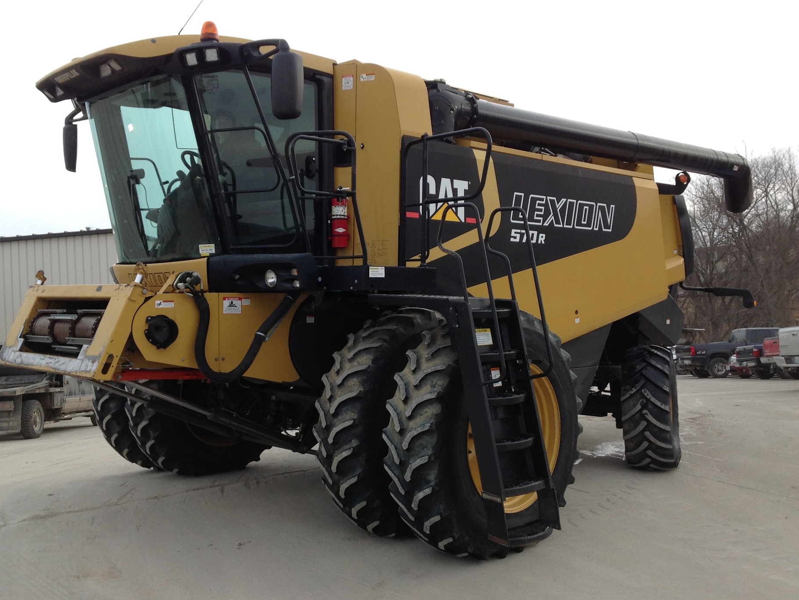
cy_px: 310
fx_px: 900
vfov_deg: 36.8
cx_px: 372
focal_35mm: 39
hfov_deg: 47.8
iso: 50
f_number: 2.4
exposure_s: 1/181
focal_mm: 4.28
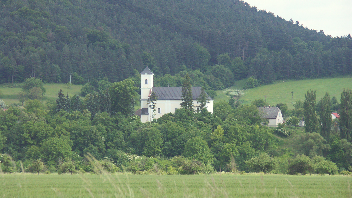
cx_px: 176
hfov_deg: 10.4
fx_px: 1941
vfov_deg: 5.8
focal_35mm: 208
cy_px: 89
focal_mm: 48.02
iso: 100
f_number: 3.5
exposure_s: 1/800
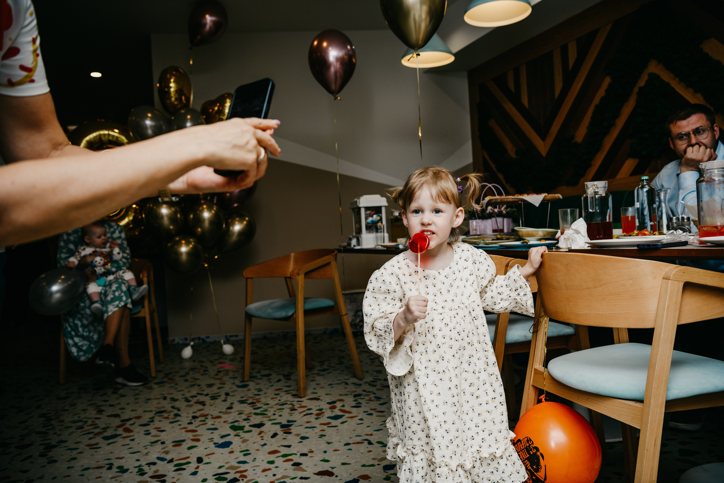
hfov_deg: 60.3
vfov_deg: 42.3
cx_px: 362
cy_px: 242
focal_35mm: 31
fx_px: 623
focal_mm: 31
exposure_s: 1/160
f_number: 3.5
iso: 125
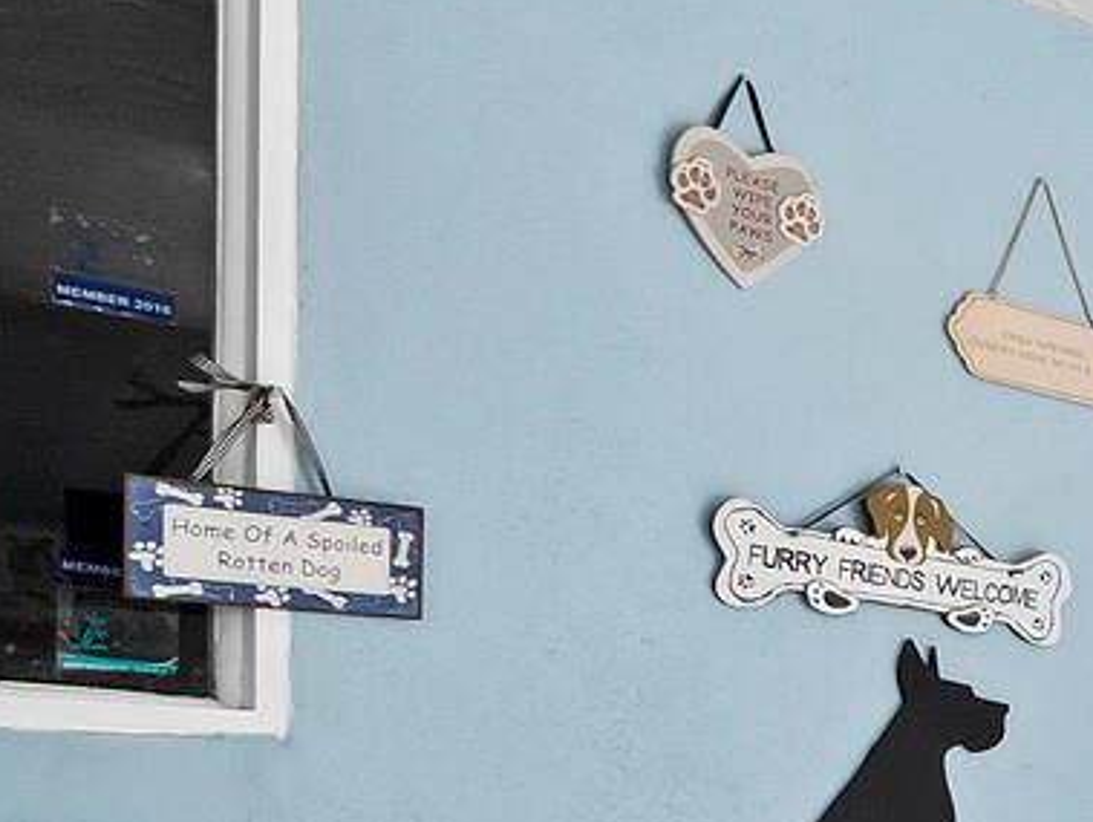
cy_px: 864
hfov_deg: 20.6
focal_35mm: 59
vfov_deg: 23.6
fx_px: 1865
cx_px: 2046
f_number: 11
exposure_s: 1/2.5
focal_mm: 7
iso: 400
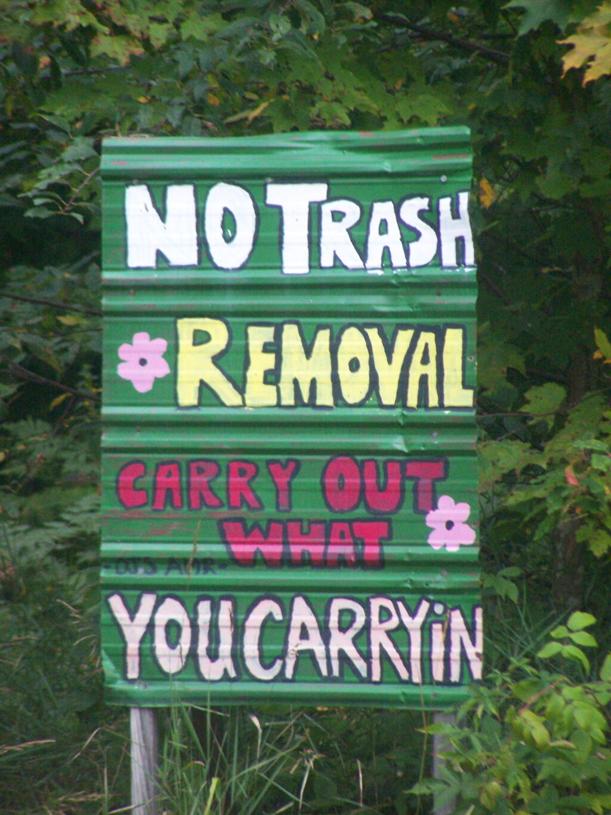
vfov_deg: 5.4
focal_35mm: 367
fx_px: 8636
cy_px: 408
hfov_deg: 4.1
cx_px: 306
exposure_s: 1/60
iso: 400
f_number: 3.6
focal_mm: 60.8
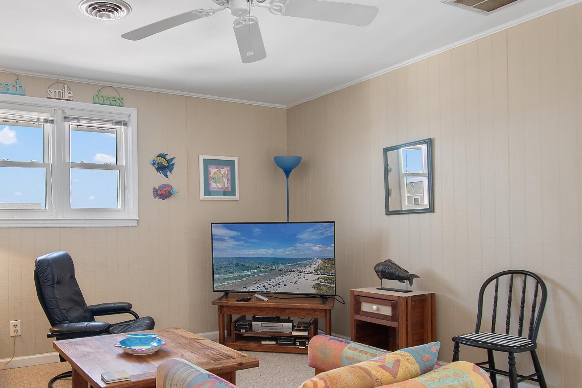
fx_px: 453
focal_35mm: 28
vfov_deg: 46.1
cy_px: 233
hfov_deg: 64.6
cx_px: 221
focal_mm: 10
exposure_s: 1/15
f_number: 4.5
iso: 100
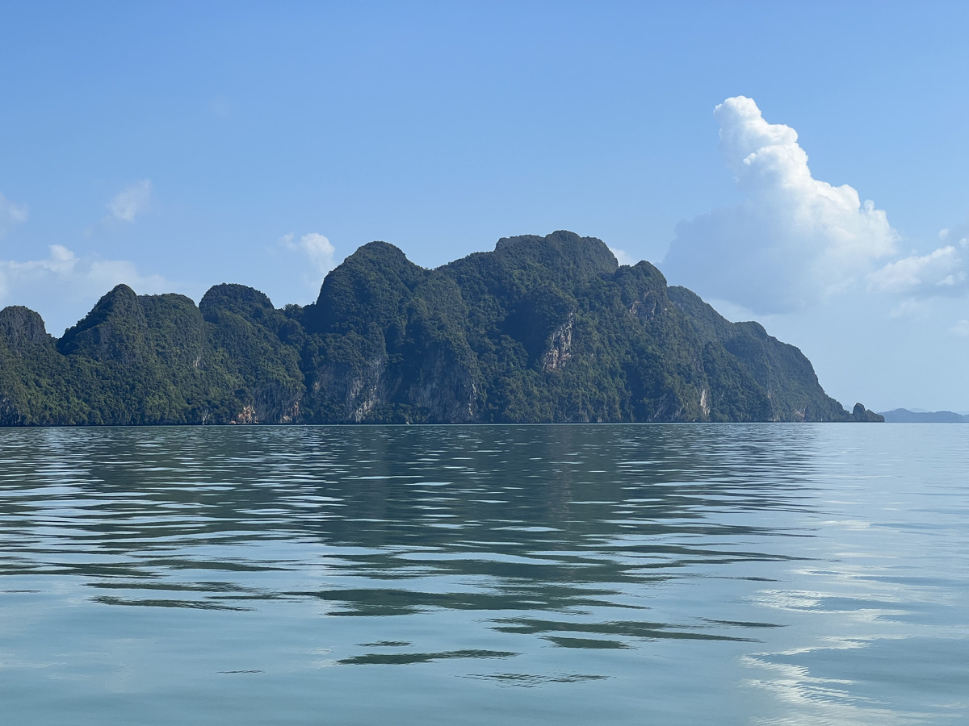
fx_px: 2155
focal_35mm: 77
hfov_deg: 25.3
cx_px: 484
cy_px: 363
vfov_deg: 19.1
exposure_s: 1/1206
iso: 32
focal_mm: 9
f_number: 2.8
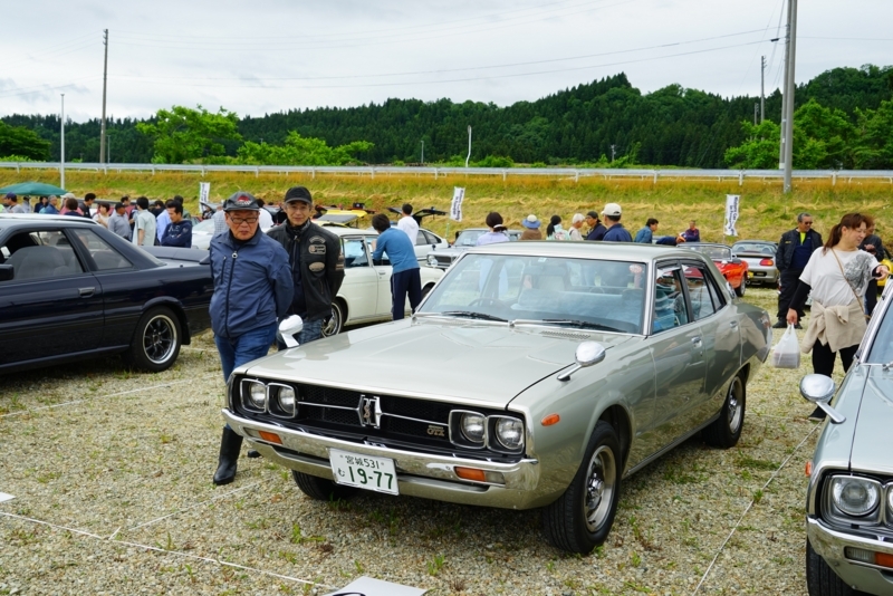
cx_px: 446
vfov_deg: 36.0
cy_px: 298
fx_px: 918
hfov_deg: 51.9
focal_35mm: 37
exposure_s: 1/100
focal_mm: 37
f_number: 9
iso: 100
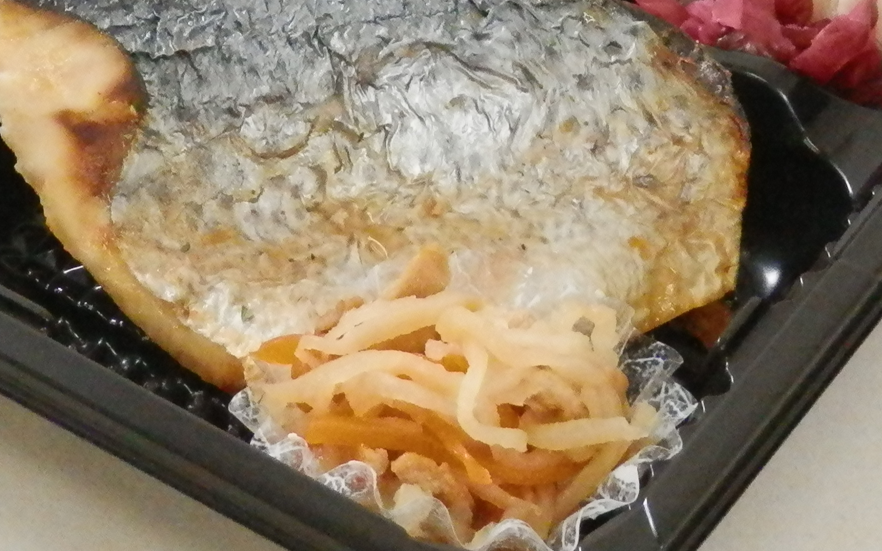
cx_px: 202
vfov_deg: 7.6
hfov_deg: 12.2
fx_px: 4110
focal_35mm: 171
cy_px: -4
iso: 800
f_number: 4.4
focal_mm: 11.9
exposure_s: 1/100
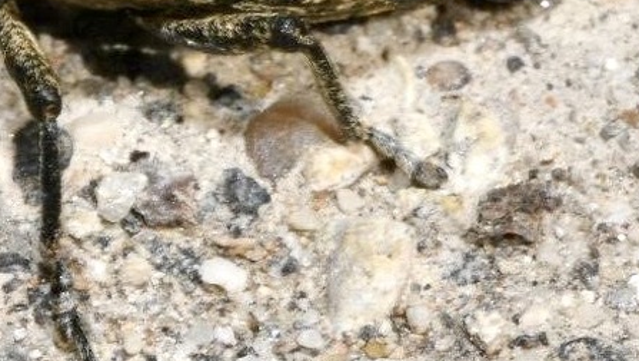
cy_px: -21
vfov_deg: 3.4
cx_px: 83
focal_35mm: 354
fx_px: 6003
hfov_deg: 6.1
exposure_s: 1/60
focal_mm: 105
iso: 100
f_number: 32
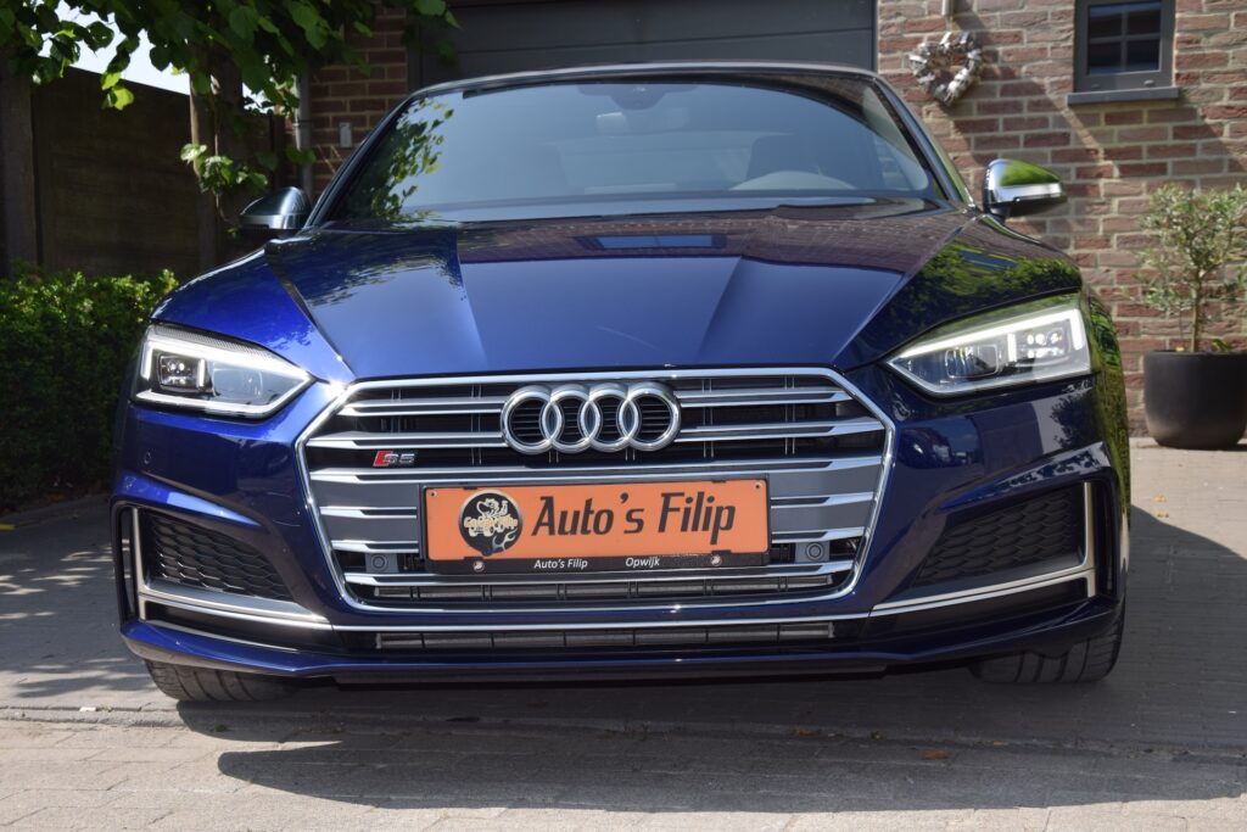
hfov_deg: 37.8
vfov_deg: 25.8
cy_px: 416
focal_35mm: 52
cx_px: 624
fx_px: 1819
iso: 100
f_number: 8
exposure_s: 1/200
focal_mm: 35
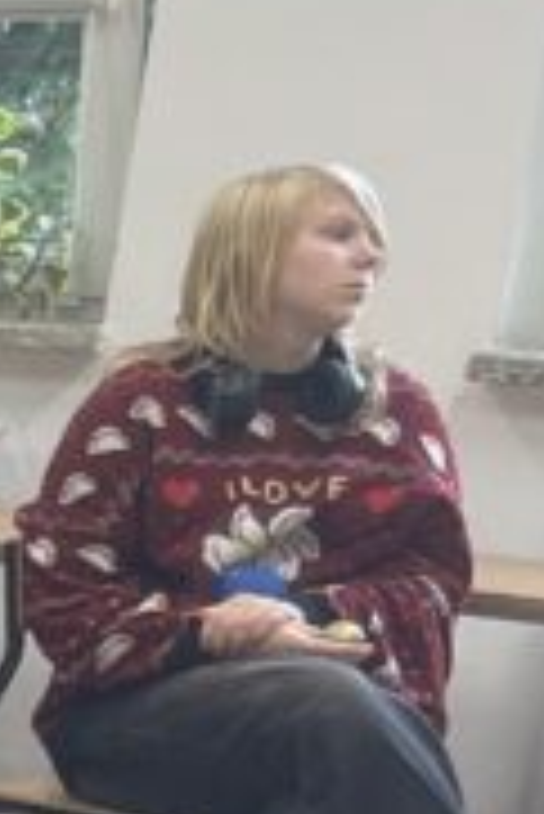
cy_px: 1160
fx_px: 3325
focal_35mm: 147
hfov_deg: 7.0
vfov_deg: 13.3
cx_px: -1659
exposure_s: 1/100
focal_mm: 5.1
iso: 80
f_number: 1.6
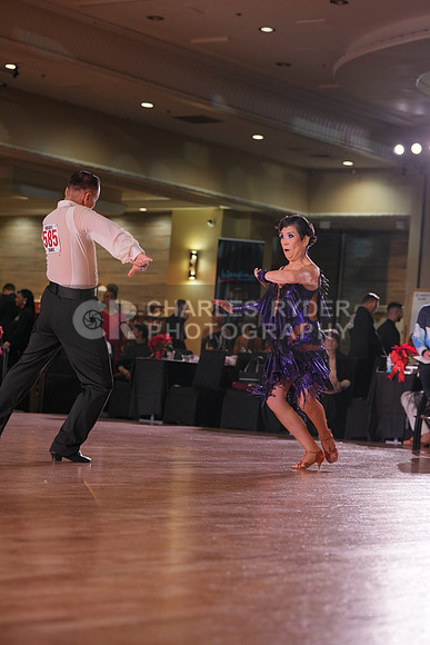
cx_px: 215
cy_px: 322
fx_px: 1611
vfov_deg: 22.6
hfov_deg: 15.2
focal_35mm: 90
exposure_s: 1/400
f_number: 4
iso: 1000
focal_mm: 90
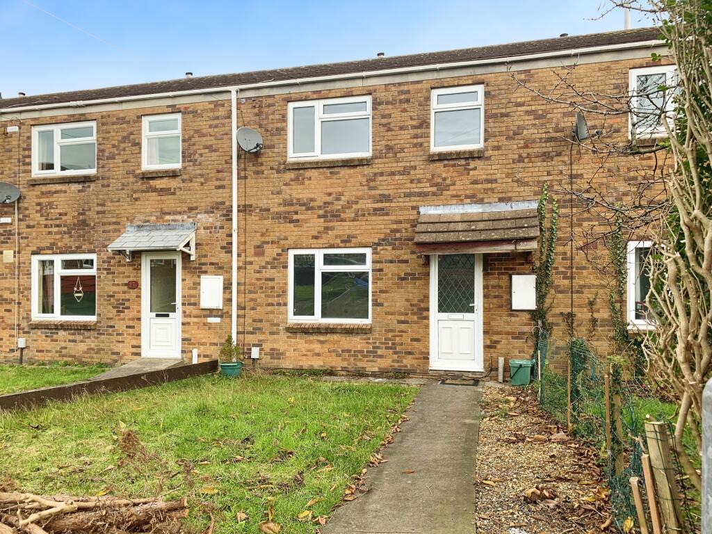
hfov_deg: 67.3
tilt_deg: +0.8
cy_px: 267
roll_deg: +1.6
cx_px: 356
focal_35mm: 26
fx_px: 535
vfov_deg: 53.1
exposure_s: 1/122
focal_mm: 4.25
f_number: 1.8
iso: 25
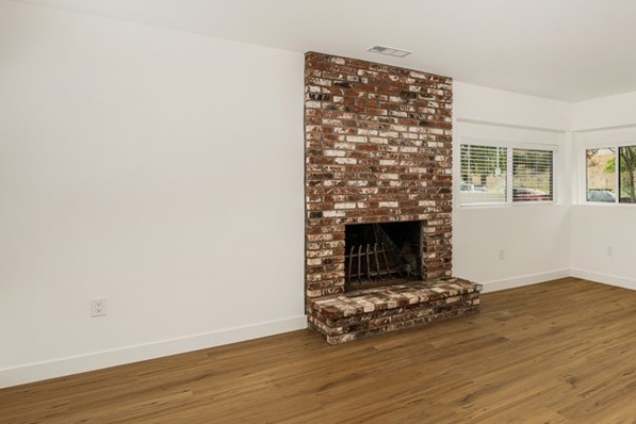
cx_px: 482
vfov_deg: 53.0
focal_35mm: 24
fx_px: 424
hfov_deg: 68.7
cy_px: 186
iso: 125
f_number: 6.3
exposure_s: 1/20
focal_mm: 14
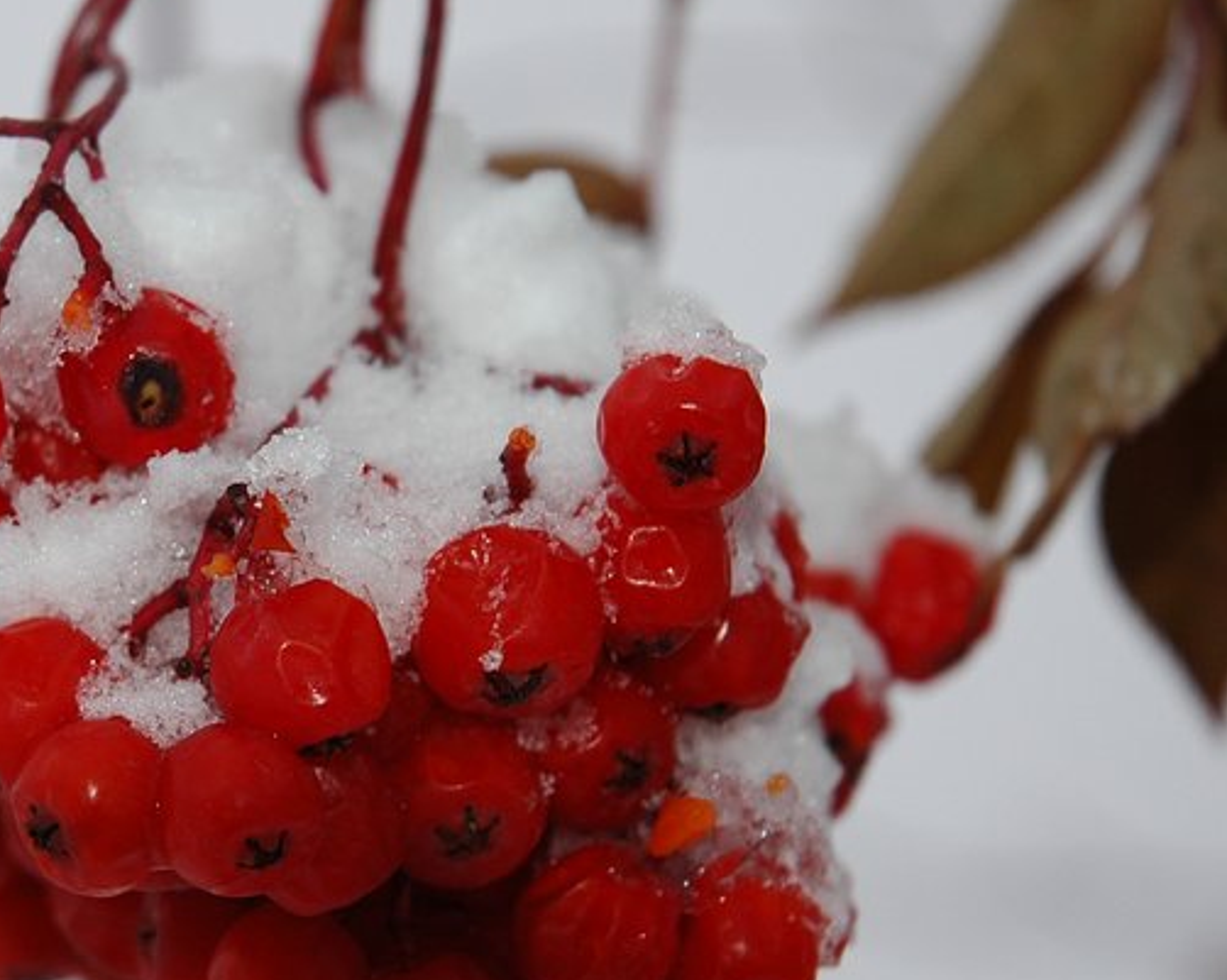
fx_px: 7295
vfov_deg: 7.7
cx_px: 215
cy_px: 654
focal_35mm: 201
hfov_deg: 9.6
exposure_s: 1/320
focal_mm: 70
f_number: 5.6
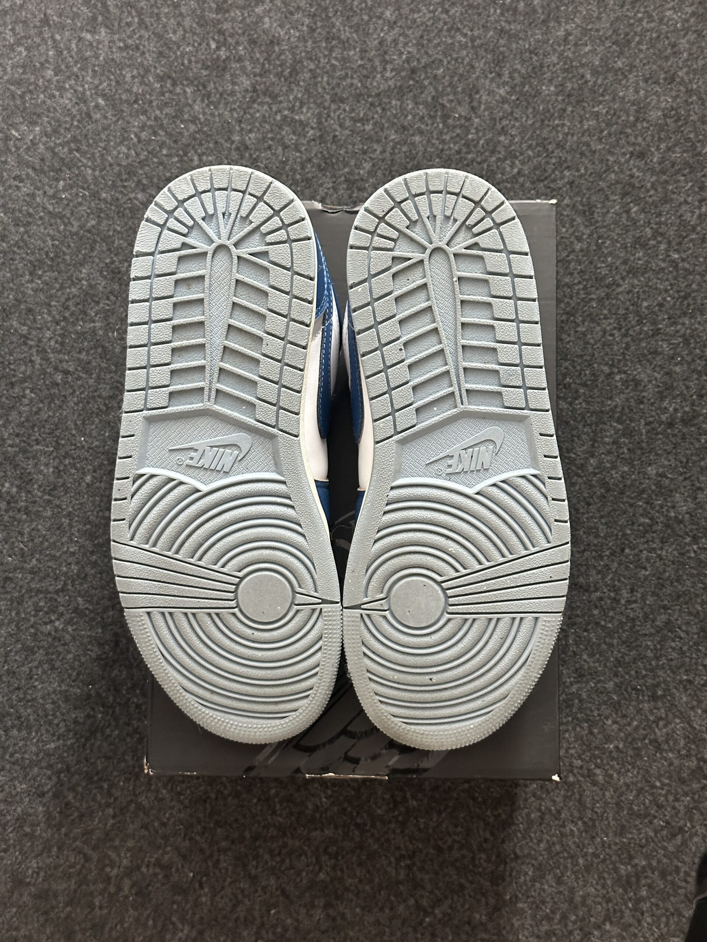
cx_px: 354
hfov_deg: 30.3
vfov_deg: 39.7
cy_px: 471
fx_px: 1307
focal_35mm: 48
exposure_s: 1/36
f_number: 1.78
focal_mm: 6.86
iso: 500
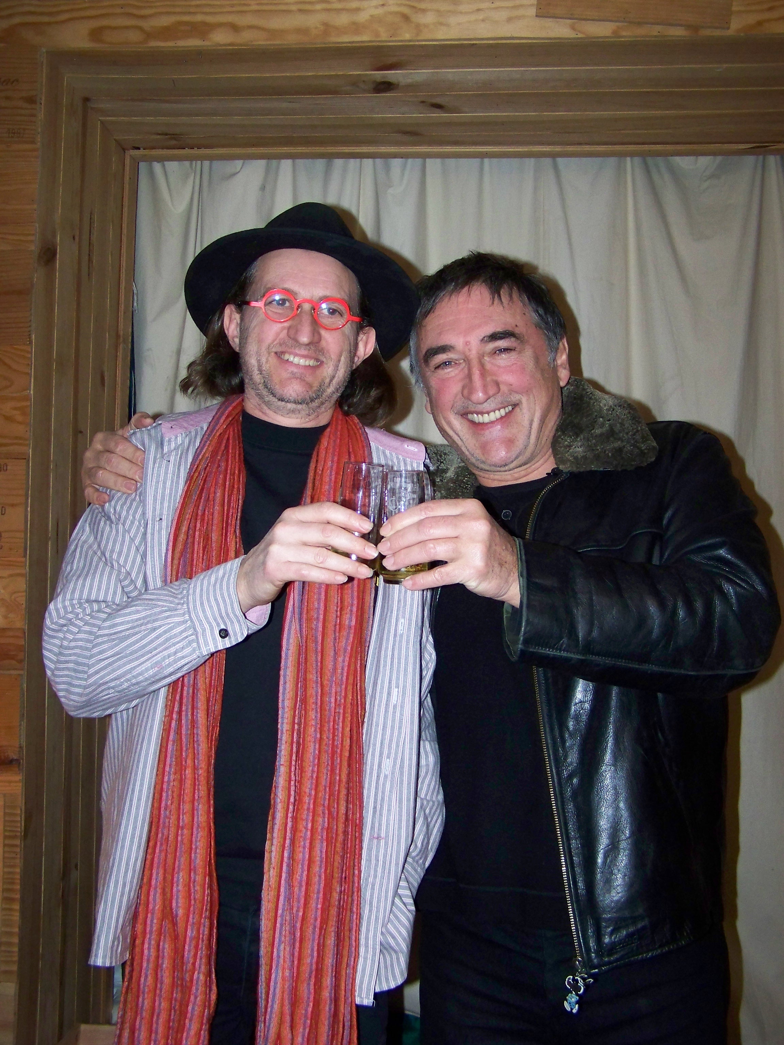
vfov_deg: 49.0
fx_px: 1148
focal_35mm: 38
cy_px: 522
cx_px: 392
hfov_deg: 37.7
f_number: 2.8
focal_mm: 6.3
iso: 200
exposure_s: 1/30
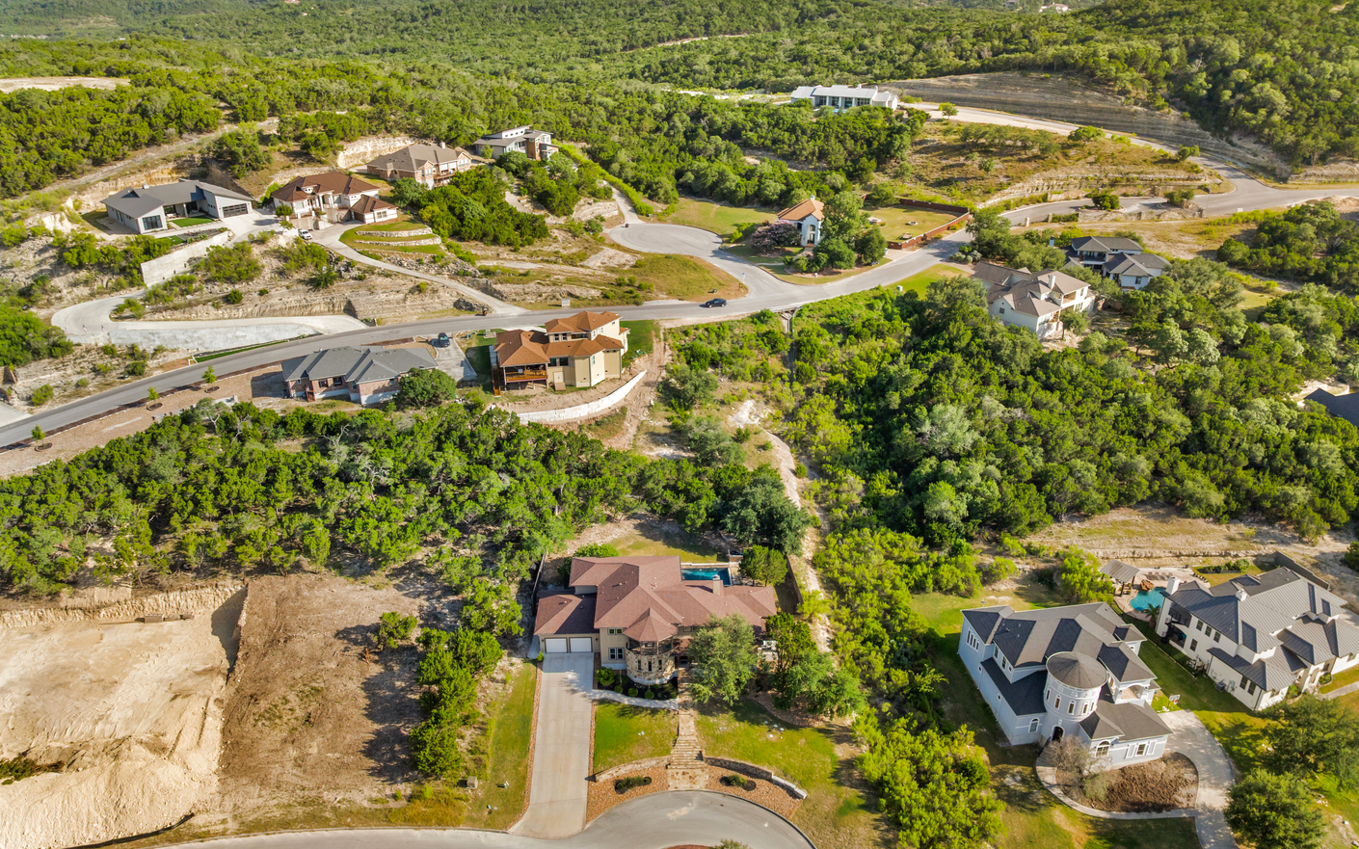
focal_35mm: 26
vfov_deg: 47.6
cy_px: 450
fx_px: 963
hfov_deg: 70.4
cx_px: 689
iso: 150
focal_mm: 12.29
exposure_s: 1/2000
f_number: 2.8
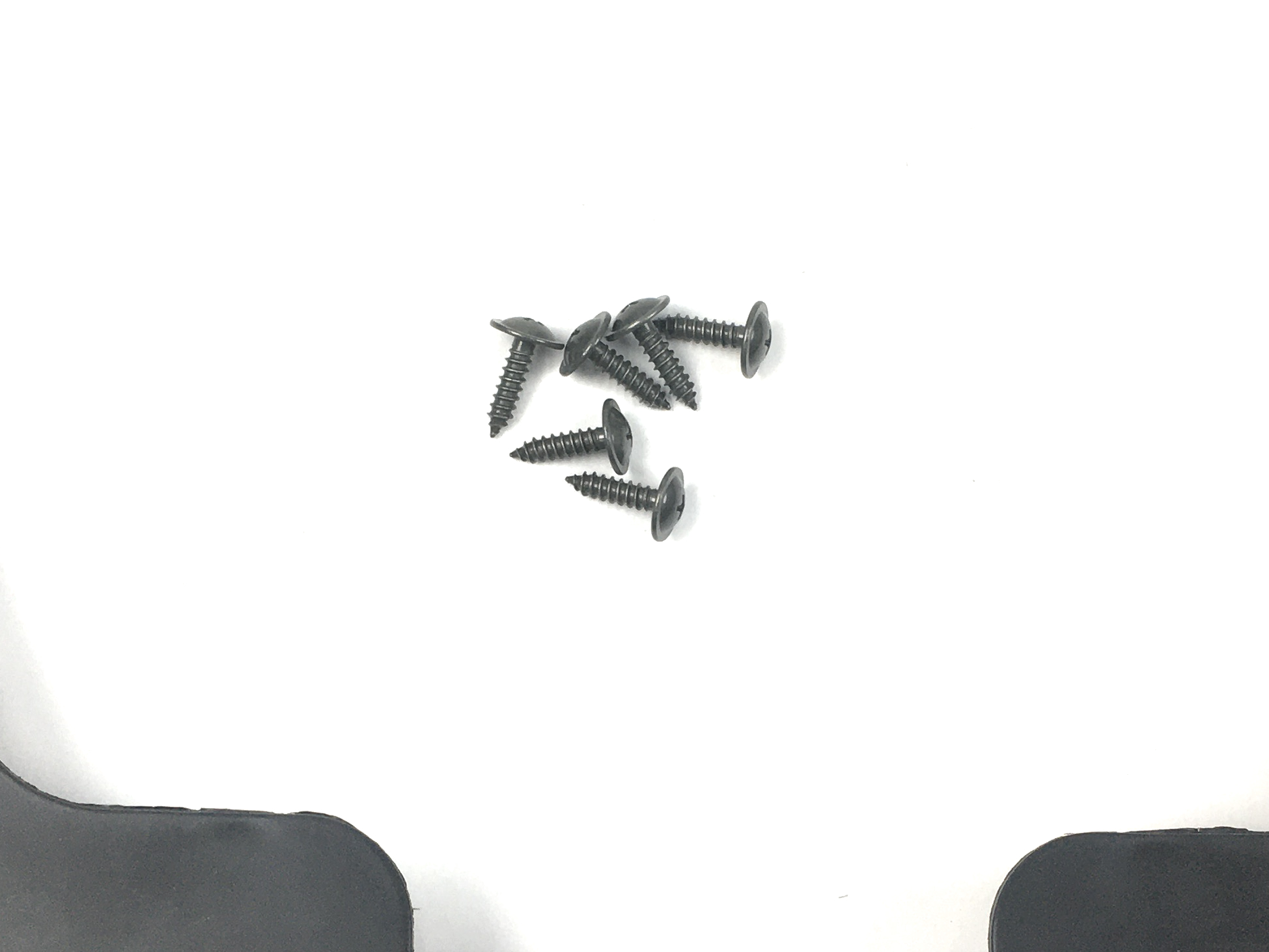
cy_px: 625
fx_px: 2200
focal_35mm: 60
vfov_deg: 24.3
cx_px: 652
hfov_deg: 32.2
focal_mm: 4.15
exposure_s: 1/100
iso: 40
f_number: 2.2
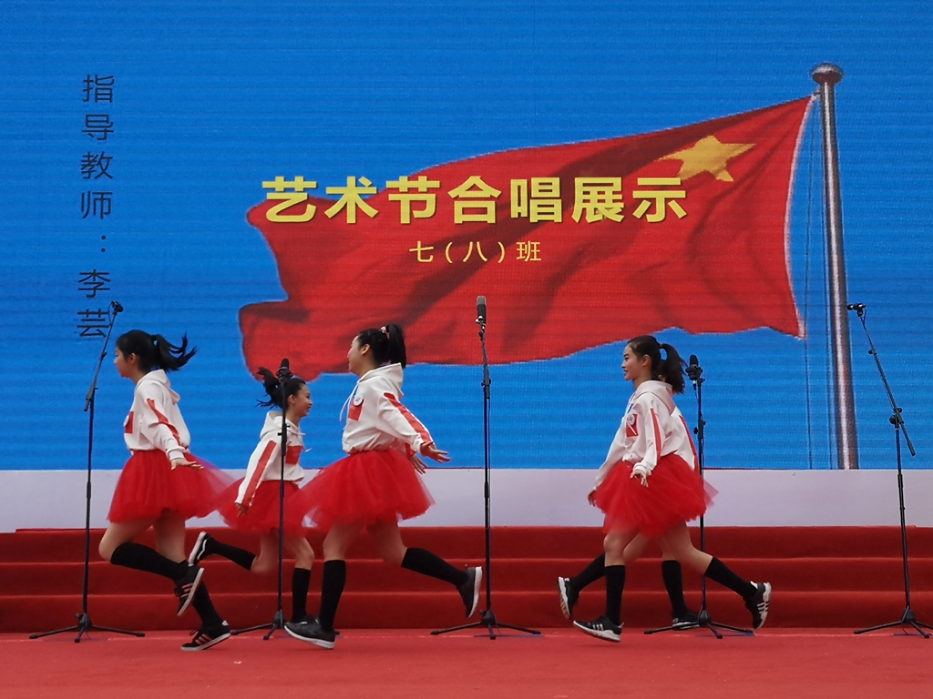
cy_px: 350
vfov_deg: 27.0
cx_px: 466
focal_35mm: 54
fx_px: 1455
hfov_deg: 35.5
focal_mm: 3.95
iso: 50
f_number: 1.8
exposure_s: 1/876
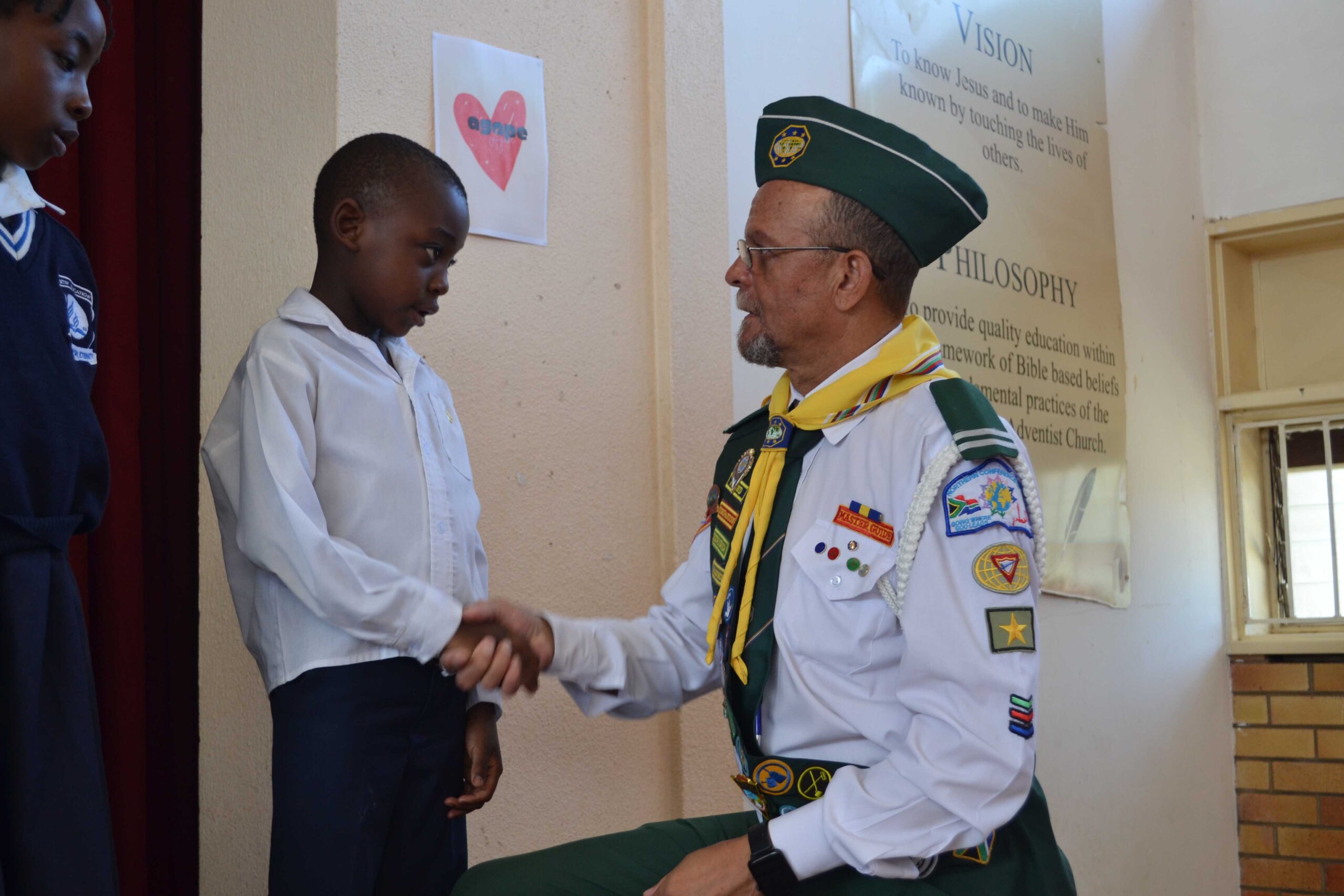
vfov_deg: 29.9
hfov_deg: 43.6
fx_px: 1680
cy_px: 448
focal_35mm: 45
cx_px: 672
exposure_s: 1/60
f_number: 4.5
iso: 450
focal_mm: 30
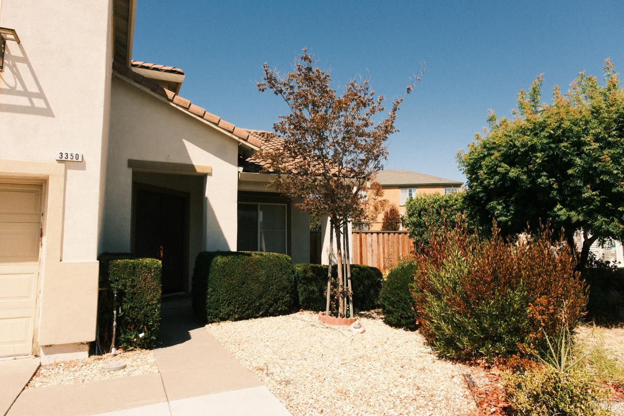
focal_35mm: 24
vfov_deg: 53.1
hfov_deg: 73.7
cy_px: 208
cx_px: 312
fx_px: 416
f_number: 8
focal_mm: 16
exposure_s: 1/550
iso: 400
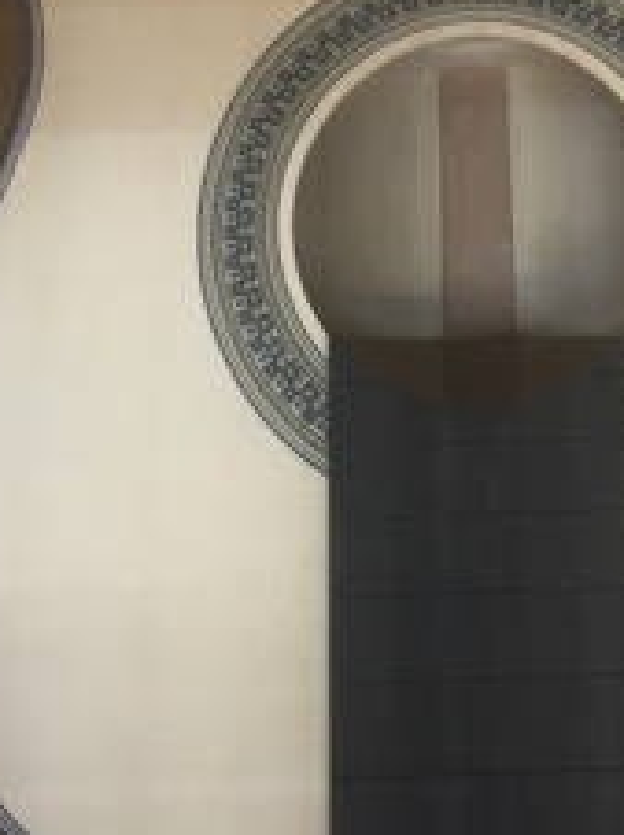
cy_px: -244
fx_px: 1854
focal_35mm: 77
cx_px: 476
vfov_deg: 22.7
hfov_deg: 19.0
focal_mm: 4.15
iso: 80
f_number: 2.2
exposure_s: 1/33
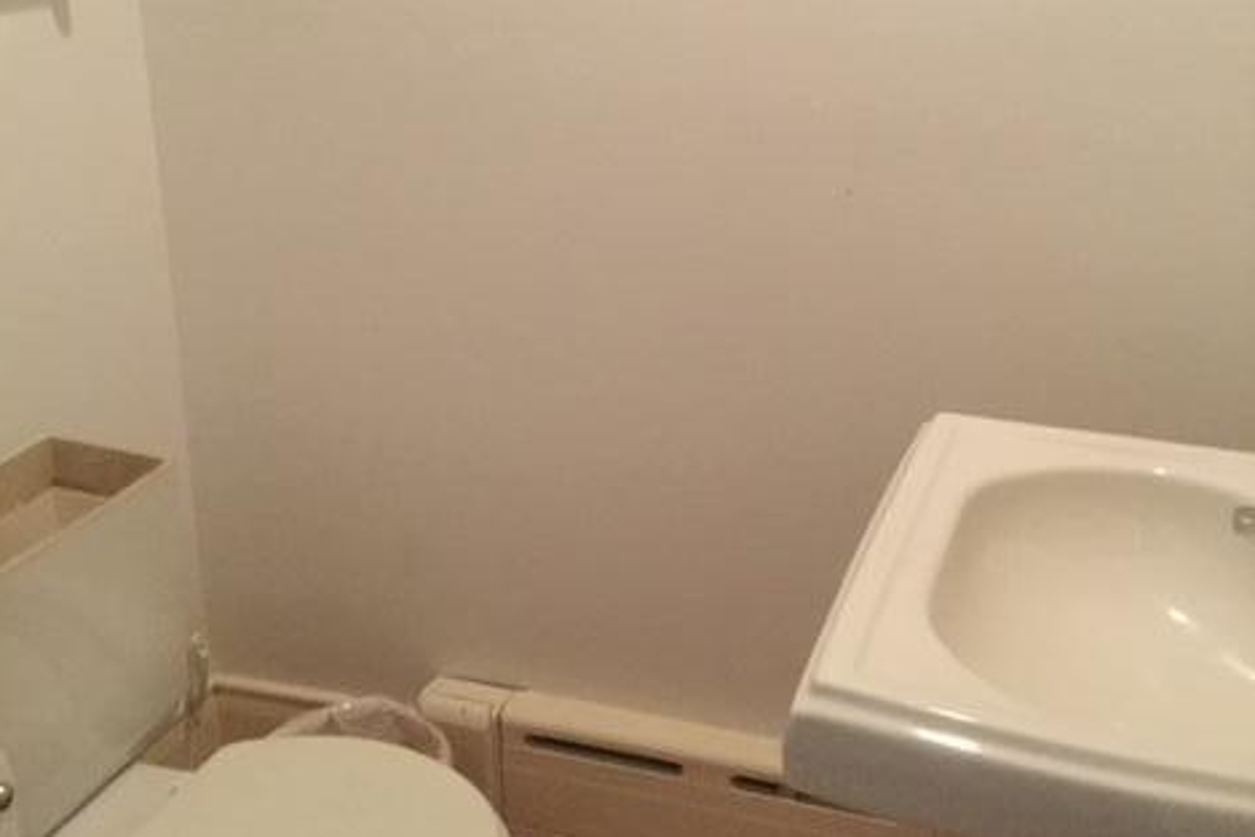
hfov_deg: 44.5
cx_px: 618
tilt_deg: -18.9
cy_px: 337
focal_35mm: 44
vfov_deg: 30.5
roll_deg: +0.3
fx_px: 1534
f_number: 2.4
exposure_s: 1/15
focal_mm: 3.3
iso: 250
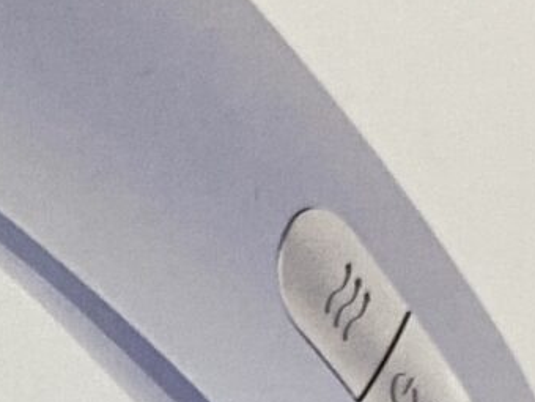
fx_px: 3029
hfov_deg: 10.1
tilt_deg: -19.2
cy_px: 1168
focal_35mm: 196
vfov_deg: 6.9
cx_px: 142
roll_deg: -3.0
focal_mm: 4.25
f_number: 1.8
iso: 125
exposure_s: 1/61
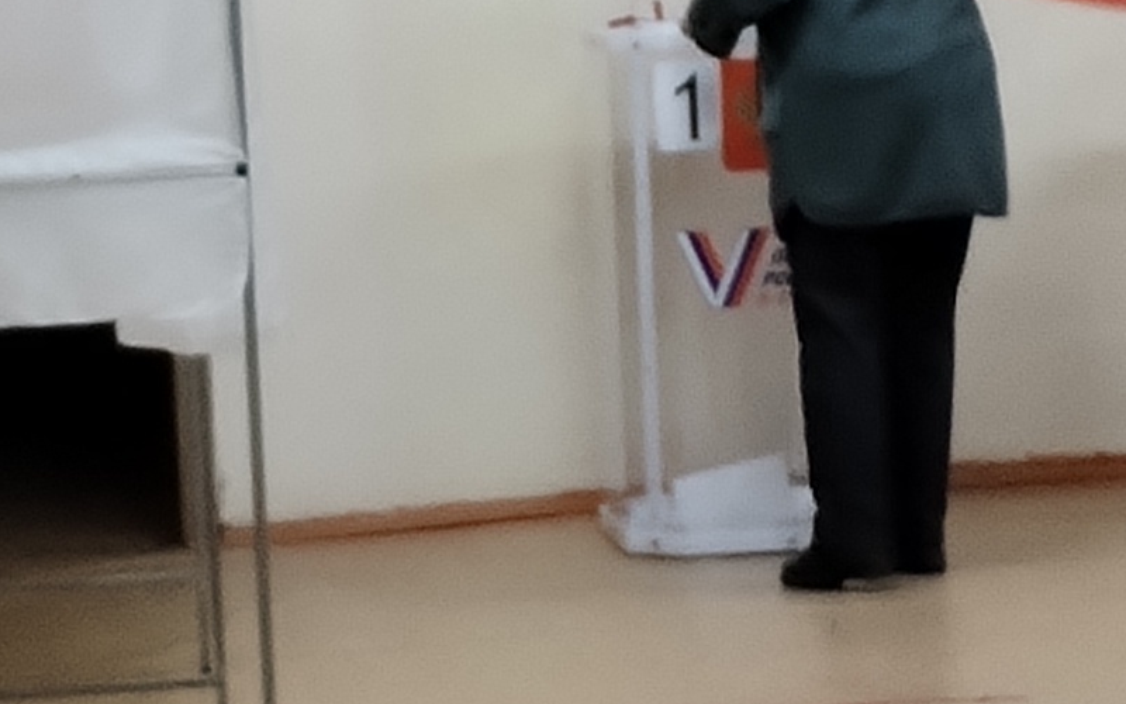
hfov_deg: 11.8
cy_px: 342
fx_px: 5432
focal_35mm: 177
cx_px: 415
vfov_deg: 7.4
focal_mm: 4.75
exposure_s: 1/30
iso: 493
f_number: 1.8
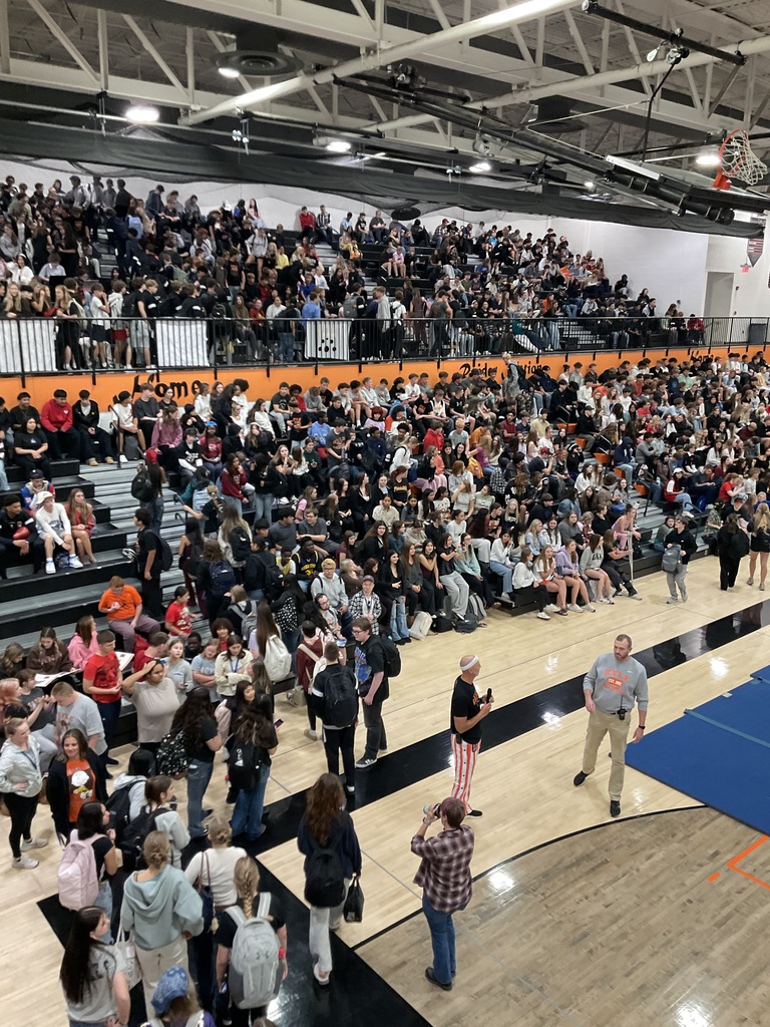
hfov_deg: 48.2
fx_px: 860
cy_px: 514
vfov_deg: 61.7
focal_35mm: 29
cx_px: 385
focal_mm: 3
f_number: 1.8
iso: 125
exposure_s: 1/60
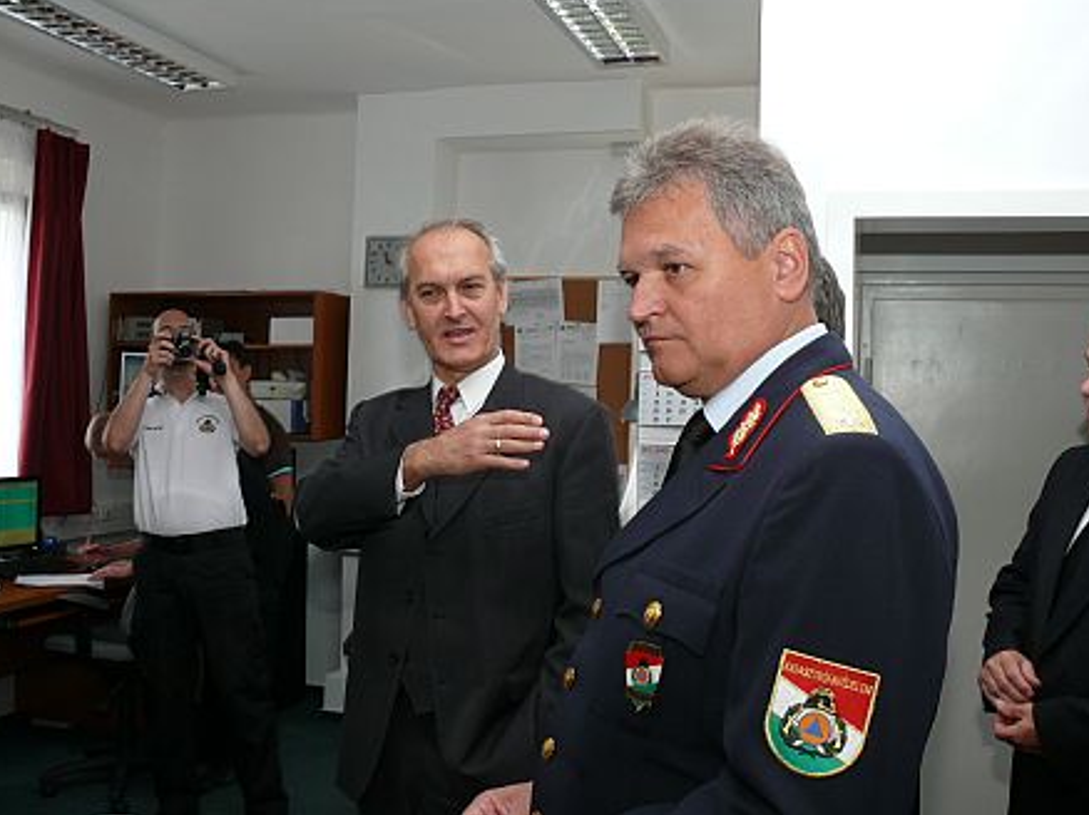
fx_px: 1132
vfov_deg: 39.6
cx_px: 547
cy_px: 403
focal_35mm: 36
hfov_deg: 51.4
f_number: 4
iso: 100
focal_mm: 7.4
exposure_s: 1/30
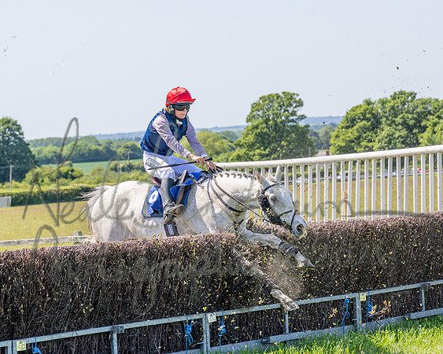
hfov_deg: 15.2
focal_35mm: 126
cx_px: 235
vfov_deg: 12.2
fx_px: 1656
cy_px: 147
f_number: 4
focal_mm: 70
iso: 200
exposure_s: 1/1600
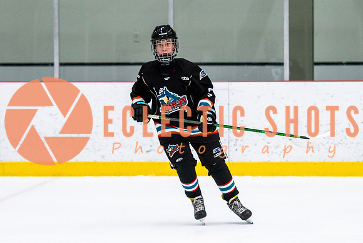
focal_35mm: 243
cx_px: 209
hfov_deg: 8.5
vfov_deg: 5.7
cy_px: 103
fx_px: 2451
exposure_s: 1/640
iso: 1400
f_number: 2.8
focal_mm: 116
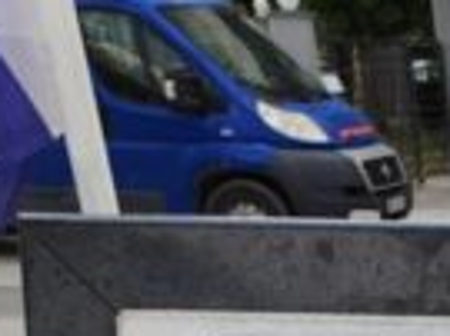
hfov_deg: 13.4
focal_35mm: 119
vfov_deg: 10.3
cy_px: 870
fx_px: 1546
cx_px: 987
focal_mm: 5.59
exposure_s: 1/132
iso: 50
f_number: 1.88
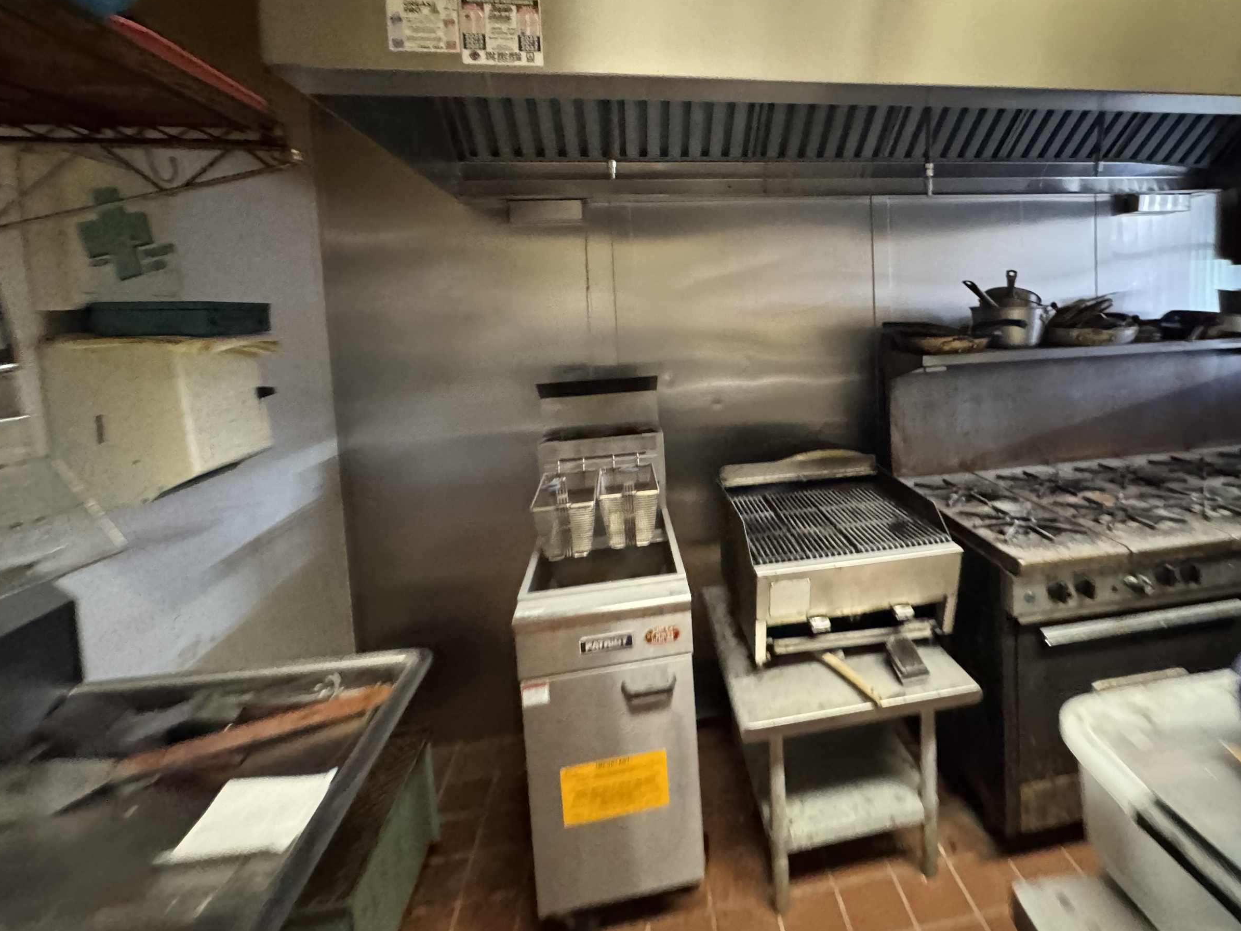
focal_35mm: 18
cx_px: 750
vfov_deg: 70.5
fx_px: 645
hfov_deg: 86.6
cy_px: 351
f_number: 2.2
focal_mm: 2.22
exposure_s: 1/40
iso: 1250
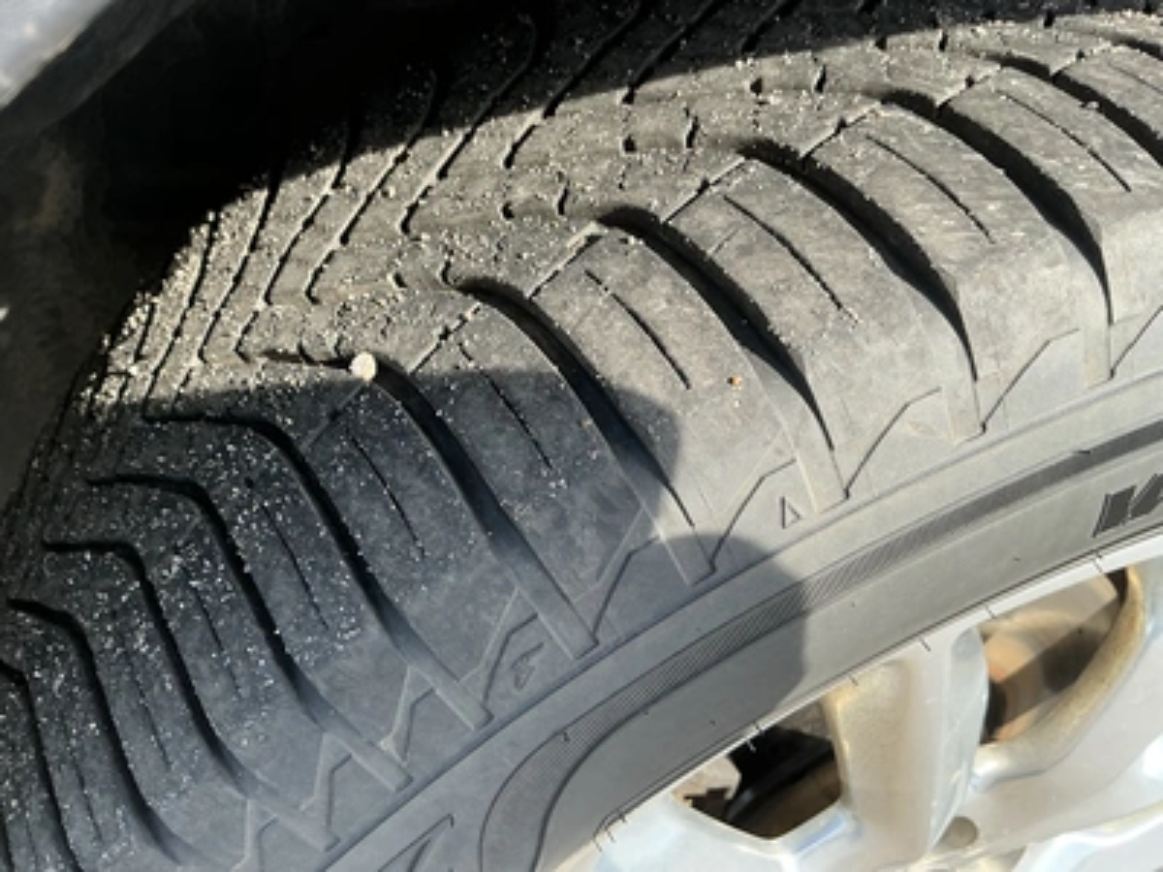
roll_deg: -9.4
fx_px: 941
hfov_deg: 63.4
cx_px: 582
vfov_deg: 49.7
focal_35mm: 28
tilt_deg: -38.3
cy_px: 436
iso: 25
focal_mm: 3
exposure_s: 1/312
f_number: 1.8
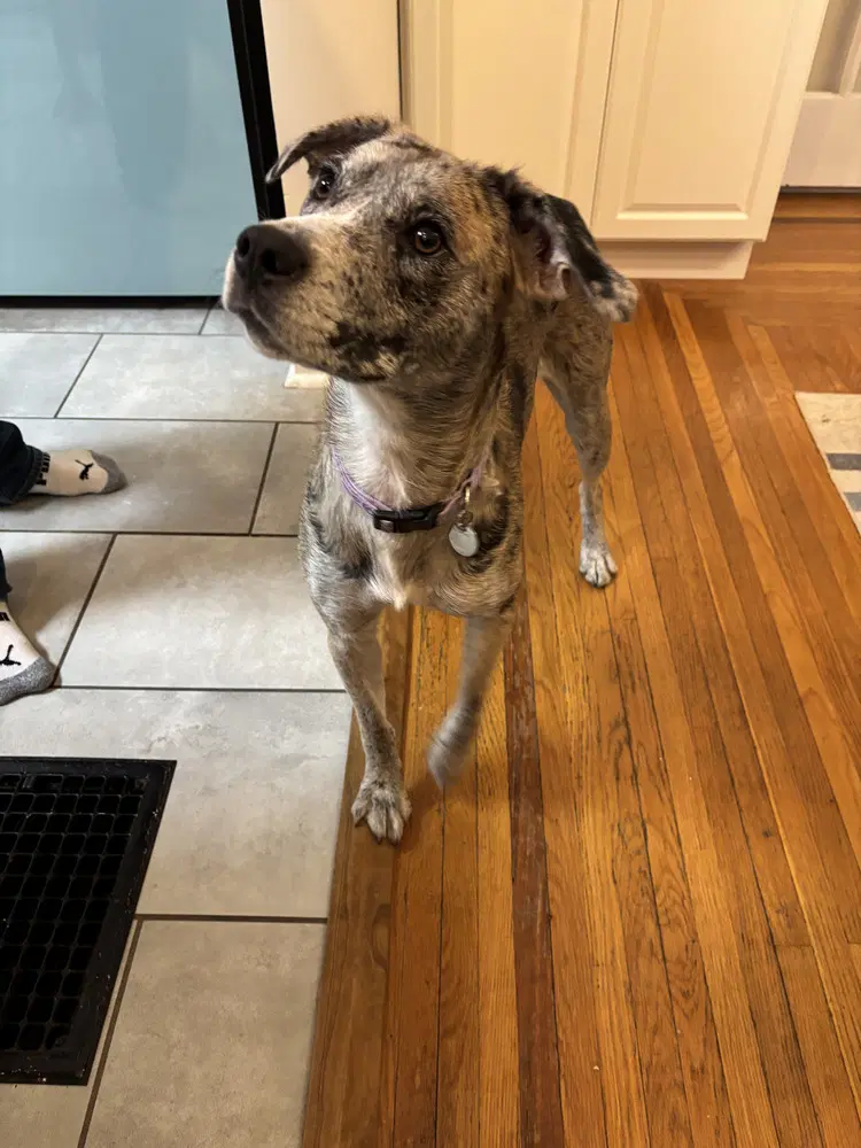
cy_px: 574
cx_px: 430
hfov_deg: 53.1
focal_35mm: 26
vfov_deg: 67.3
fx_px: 862
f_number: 1.6
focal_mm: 5.96
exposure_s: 1/60
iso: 400
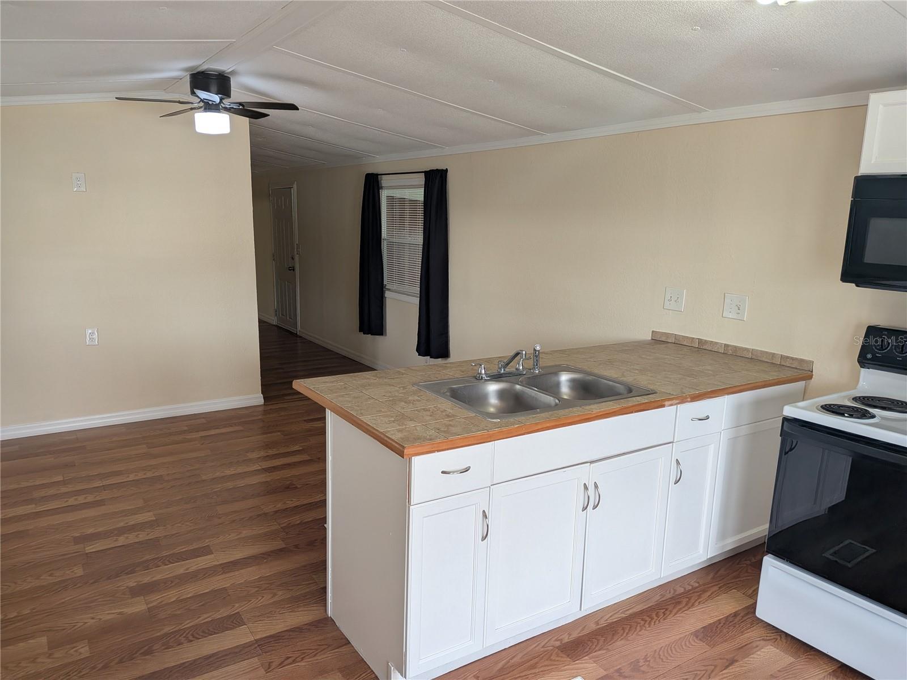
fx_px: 629
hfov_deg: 71.6
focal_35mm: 24
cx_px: 454
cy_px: 340
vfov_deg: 56.8
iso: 72
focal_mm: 4.53
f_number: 1.7
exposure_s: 1/120
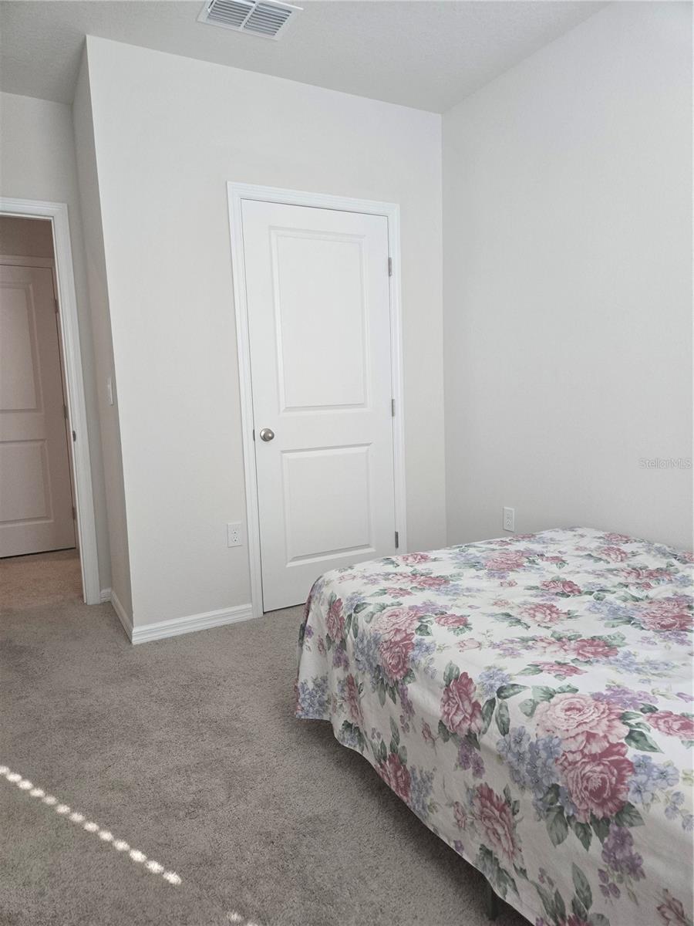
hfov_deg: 58.9
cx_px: 347
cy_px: 463
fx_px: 615
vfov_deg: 73.9
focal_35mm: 23
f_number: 1.8
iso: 200
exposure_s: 1/180
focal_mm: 5.4
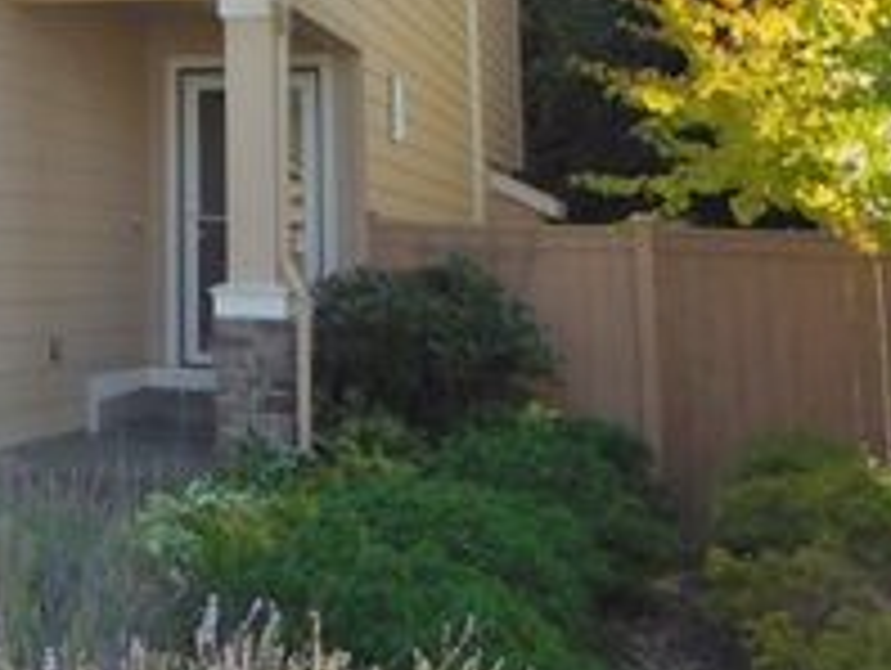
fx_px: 1624
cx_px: -140
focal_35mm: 63
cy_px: -56
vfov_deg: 22.1
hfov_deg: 27.5
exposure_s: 1/800
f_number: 3.3
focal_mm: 4.5
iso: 125
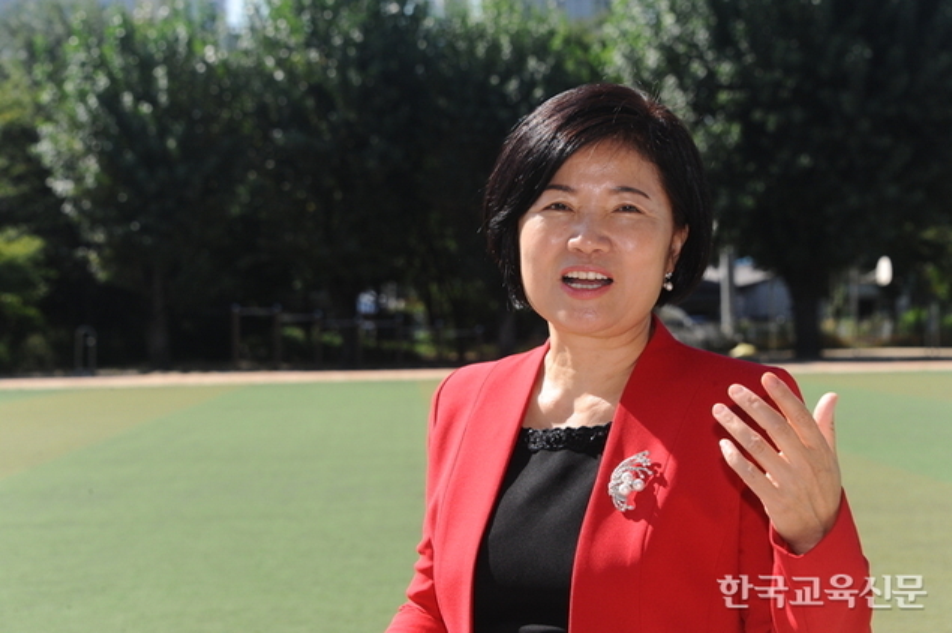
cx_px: 476
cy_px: 316
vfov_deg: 14.8
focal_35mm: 92
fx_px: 2430
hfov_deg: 22.2
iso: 1250
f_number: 10
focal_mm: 92
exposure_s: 1/1000
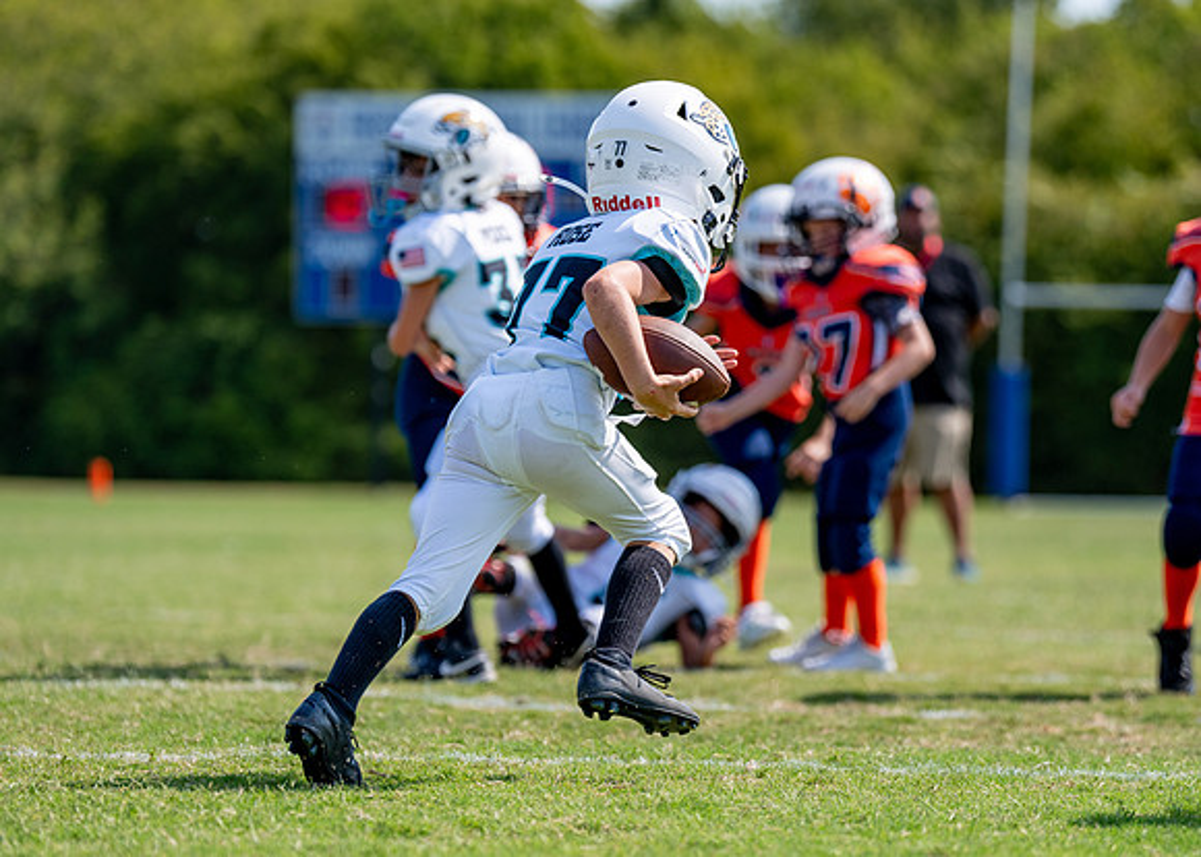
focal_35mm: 172
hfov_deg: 11.7
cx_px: 691
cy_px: 458
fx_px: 5860
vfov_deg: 8.4
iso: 200
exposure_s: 1/4000
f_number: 2.8
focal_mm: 133
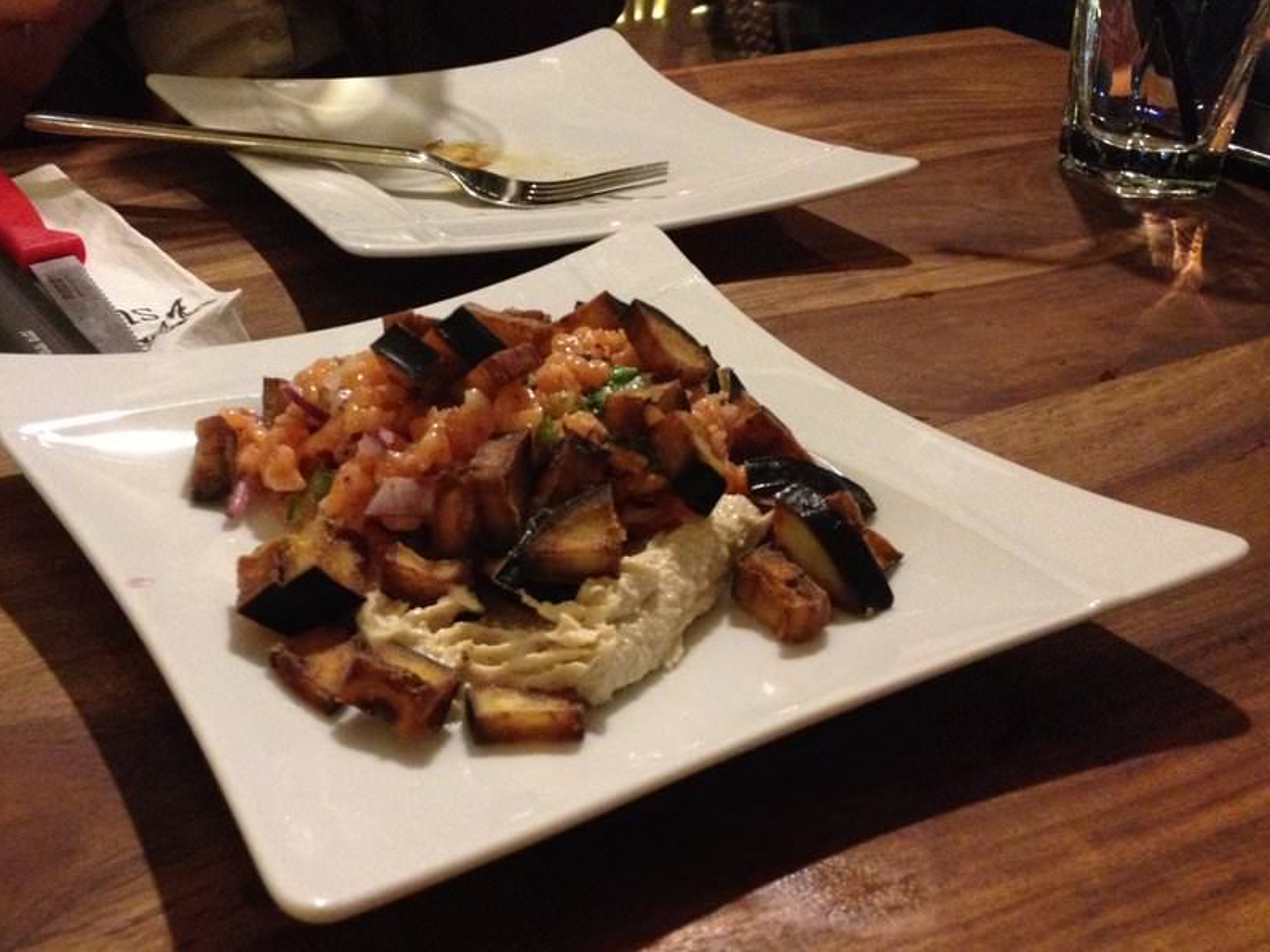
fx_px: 1651
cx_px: 501
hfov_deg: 41.9
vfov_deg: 32.2
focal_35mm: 45
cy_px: 467
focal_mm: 4.28
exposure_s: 1/15
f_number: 2.4
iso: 500
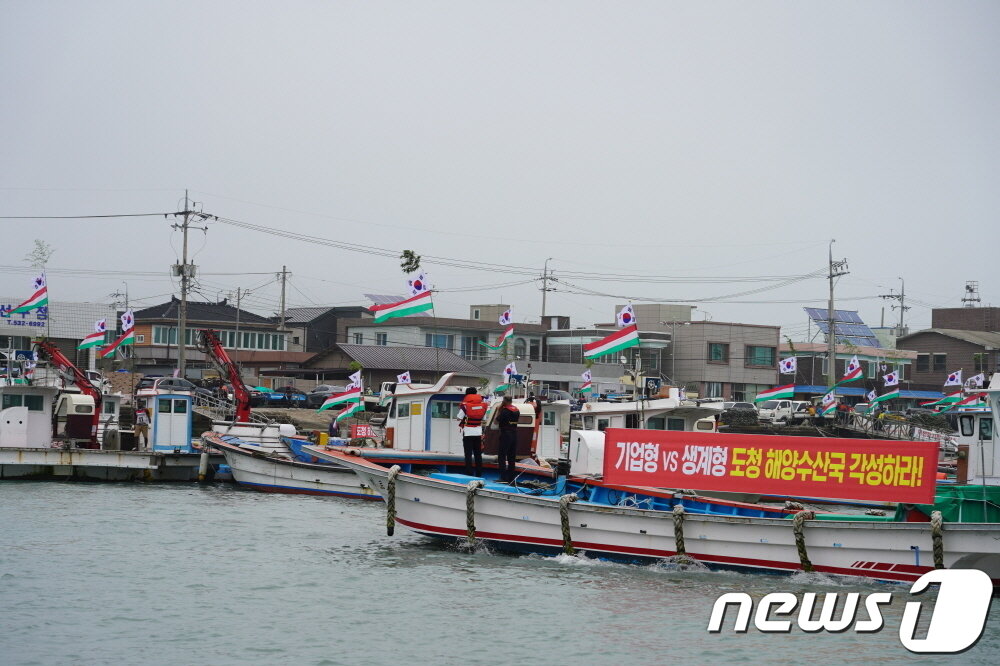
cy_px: 333
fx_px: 2277
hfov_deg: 24.8
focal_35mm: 82
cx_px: 500
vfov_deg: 16.6
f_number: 5
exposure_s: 1/640
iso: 100
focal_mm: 82
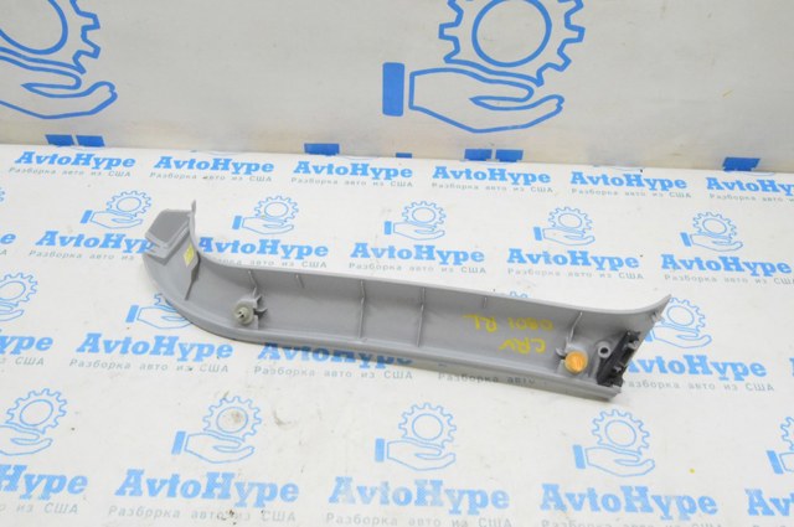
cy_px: 264
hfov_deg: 57.3
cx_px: 397
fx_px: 727
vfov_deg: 39.9
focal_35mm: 33
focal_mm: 22
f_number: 20
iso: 6400
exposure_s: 1/15
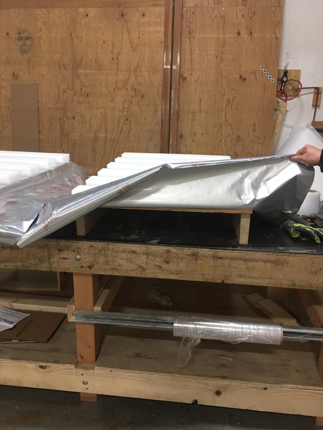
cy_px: 215
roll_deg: -1.5
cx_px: 162
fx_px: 361
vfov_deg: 61.7
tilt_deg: -15.4
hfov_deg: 48.2
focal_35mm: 29
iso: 64
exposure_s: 1/15
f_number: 2.2
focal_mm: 4.15
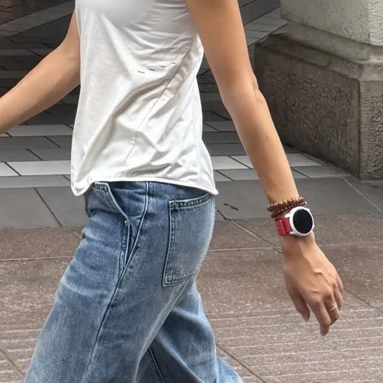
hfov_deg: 28.8
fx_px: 739
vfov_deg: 29.0
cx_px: 121
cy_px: 217
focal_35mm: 59
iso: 100
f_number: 1.78
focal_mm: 6.76
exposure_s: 1/1410
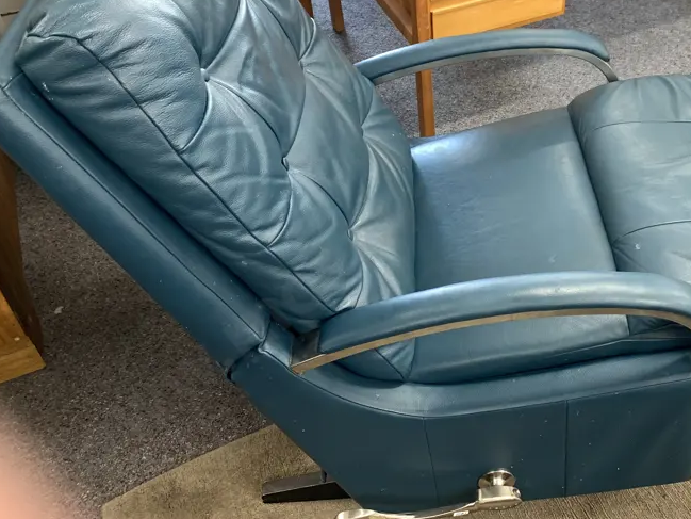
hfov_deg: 44.5
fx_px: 819
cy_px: 140
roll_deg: -0.9
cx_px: 506
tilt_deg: -39.7
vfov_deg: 34.5
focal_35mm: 41
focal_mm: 4.25
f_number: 1.8
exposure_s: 1/50
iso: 125
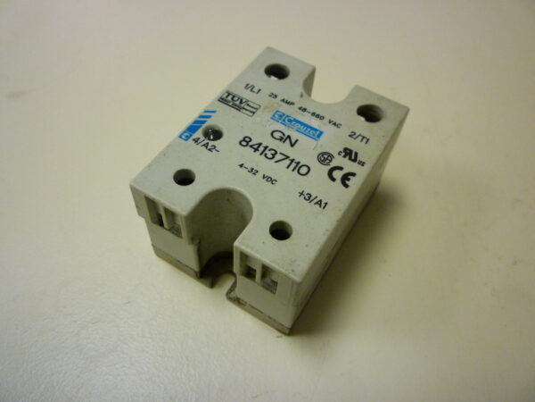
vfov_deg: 48.2
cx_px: 268
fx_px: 448
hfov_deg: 61.7
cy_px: 201
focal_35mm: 29
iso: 320
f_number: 3.3
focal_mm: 5.2
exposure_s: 1/30
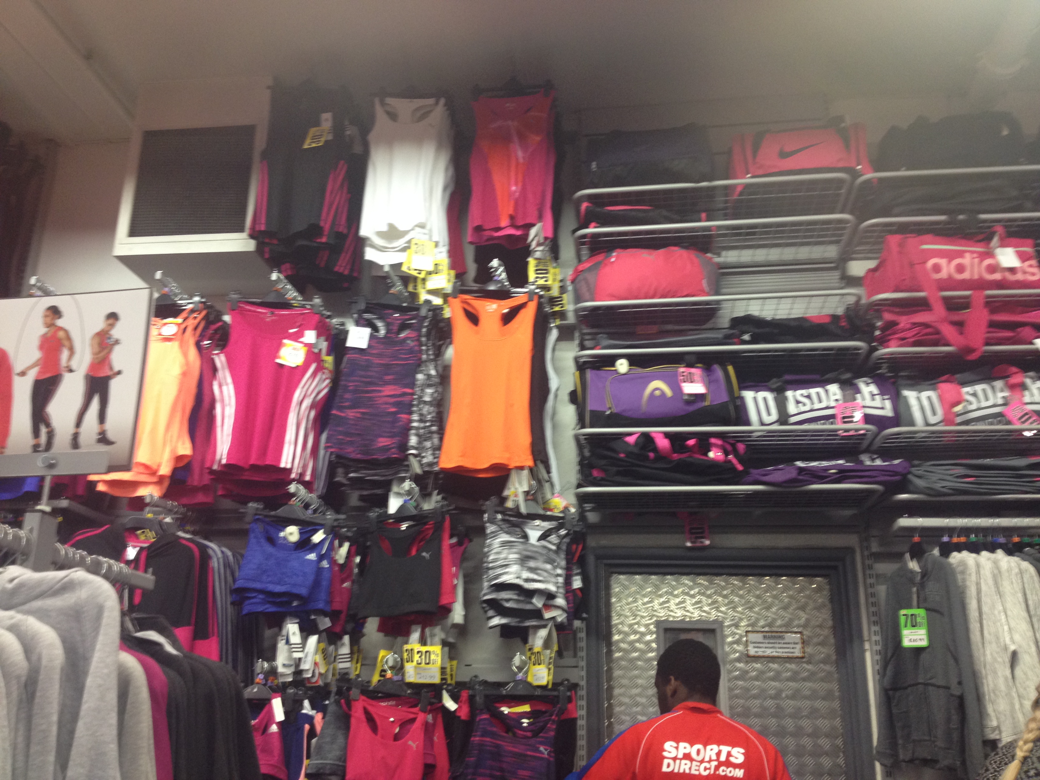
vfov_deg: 40.7
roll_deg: -1.3
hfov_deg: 52.6
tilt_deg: +17.7
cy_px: 390
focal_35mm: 35
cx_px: 520
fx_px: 1052
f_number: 2.4
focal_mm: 4.28
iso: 100
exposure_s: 1/20
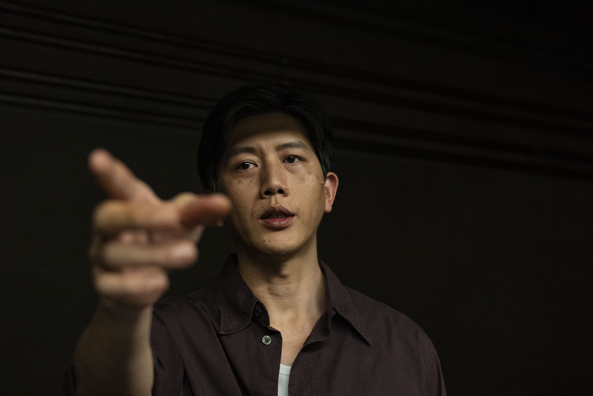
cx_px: 296
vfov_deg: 28.7
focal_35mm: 47
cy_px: 198
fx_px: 775
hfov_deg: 41.9
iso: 4000
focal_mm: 47
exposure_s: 1/100
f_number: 4
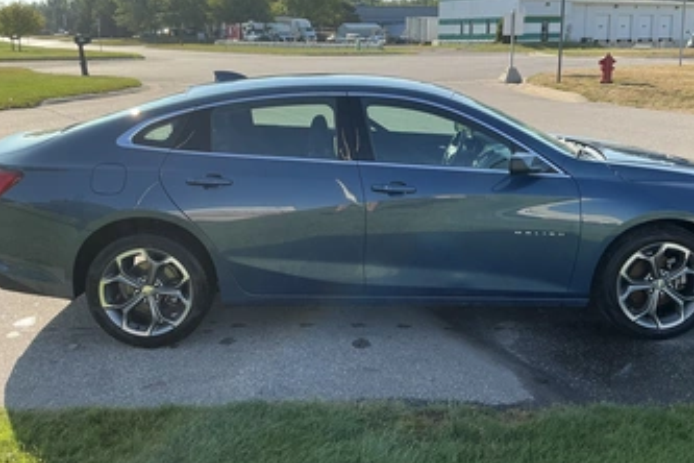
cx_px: 383
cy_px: 190
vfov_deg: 37.7
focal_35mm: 35
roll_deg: -0.6
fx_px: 675
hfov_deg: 54.3
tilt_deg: -11.9
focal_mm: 3
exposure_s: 1/944
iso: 25
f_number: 1.8
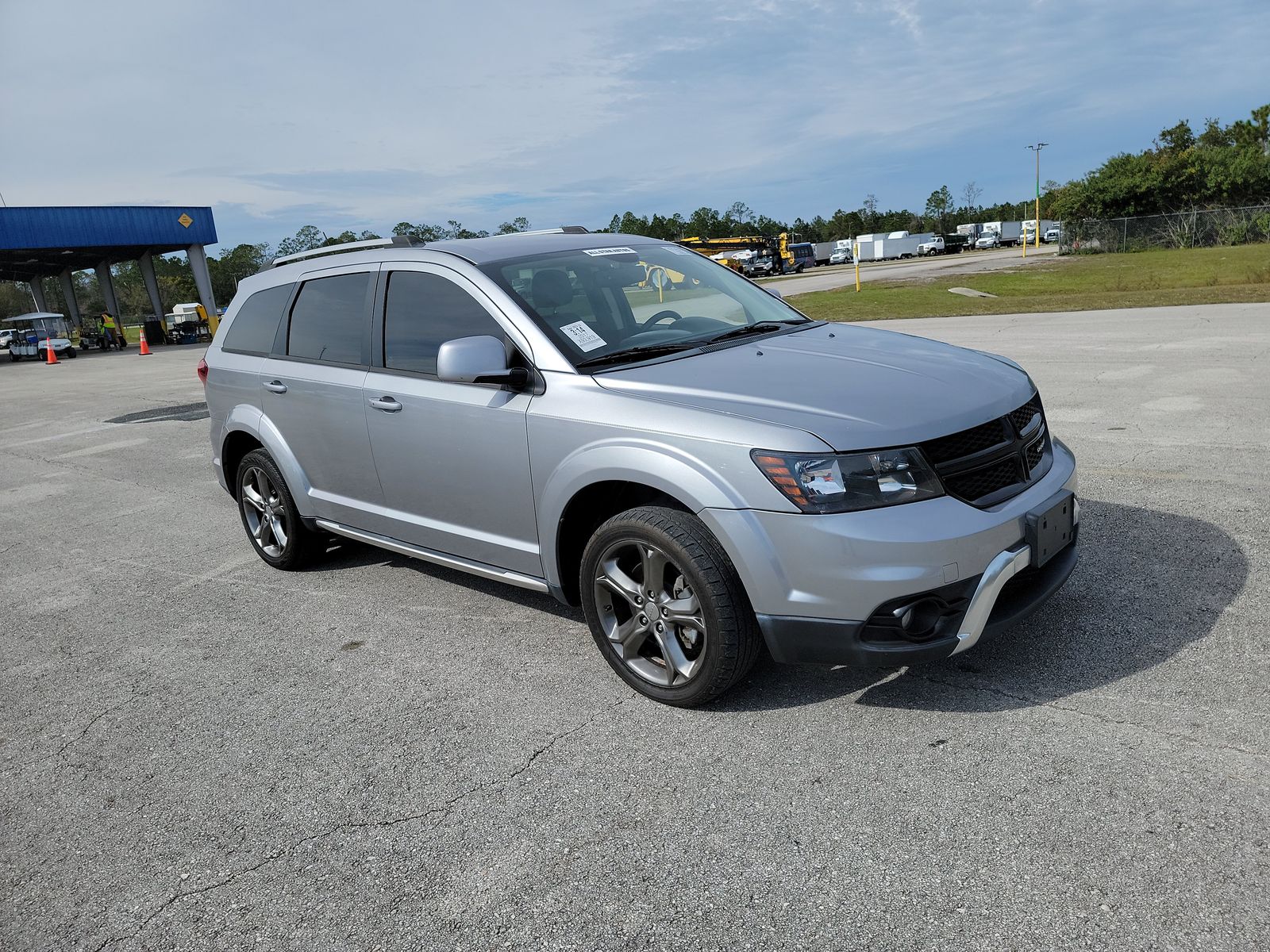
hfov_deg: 71.6
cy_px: 476
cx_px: 635
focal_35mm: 24
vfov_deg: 56.8
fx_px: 881
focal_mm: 6.7
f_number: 1.8
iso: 50
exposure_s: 1/1525
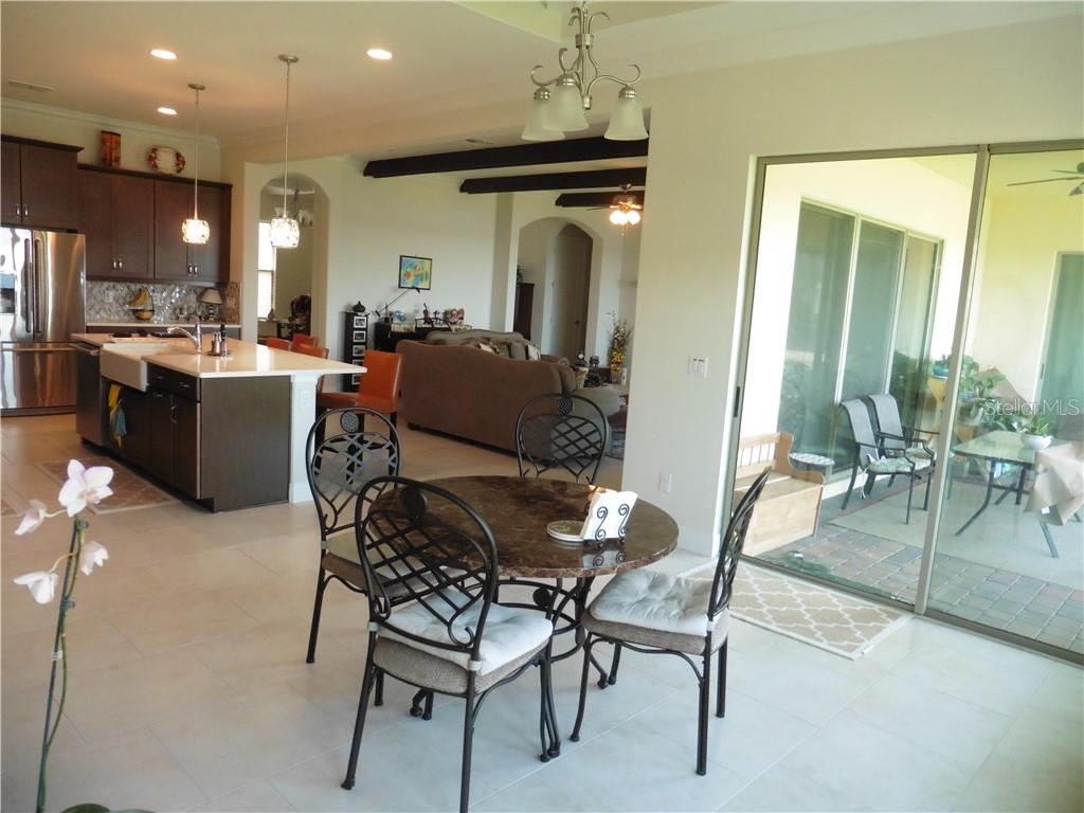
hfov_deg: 71.6
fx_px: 752
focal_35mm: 24
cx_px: 542
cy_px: 406
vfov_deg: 56.8
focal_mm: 4.3
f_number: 3.3
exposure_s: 1/50
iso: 400
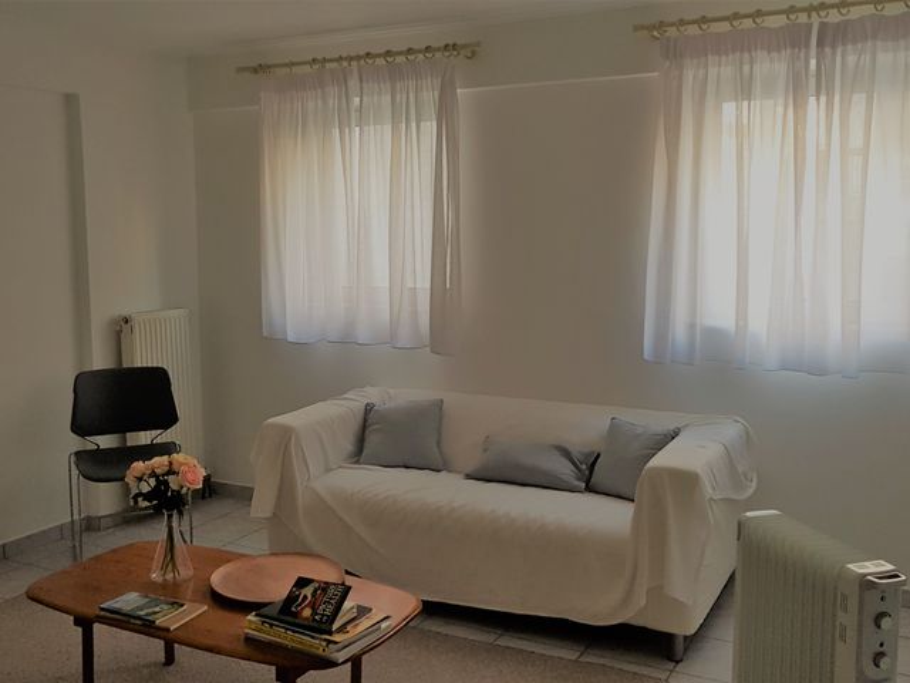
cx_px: 455
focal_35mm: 26
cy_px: 342
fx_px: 683
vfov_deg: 53.1
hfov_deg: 67.3
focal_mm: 4.2
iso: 125
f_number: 1.7
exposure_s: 1/50
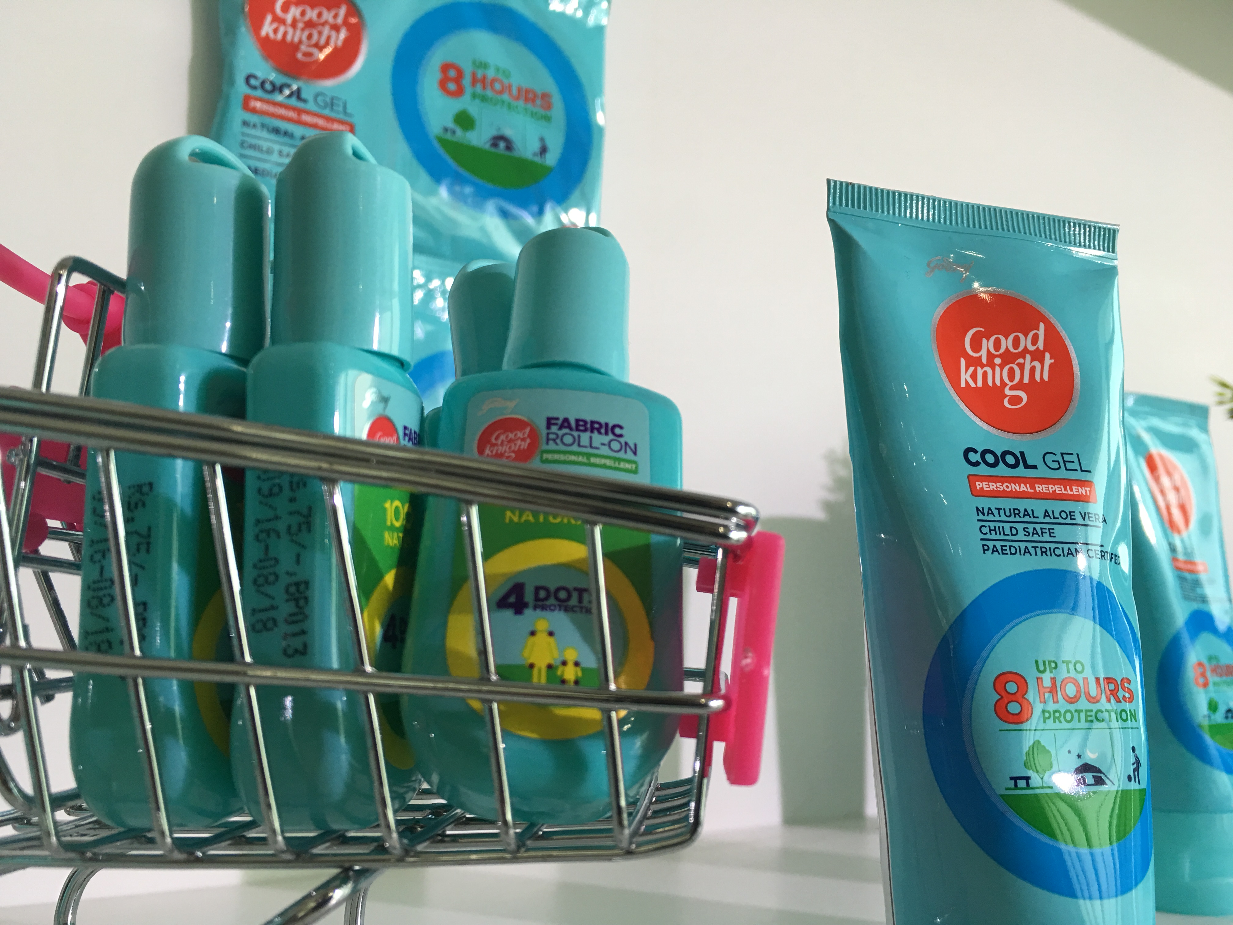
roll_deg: -0.1
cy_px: 462
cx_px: 616
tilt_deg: +10.0
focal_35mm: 29
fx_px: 1033
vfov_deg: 48.2
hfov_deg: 61.7
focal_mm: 4.15
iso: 32
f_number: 2.2
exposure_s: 1/30
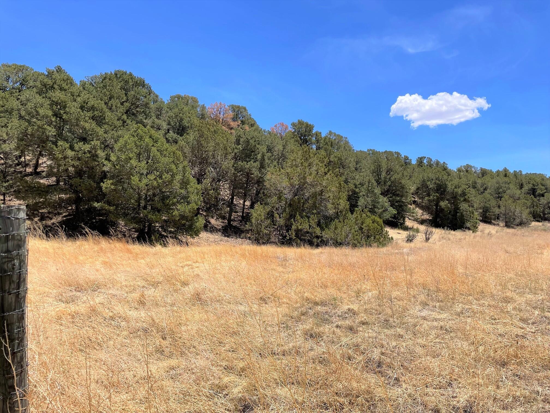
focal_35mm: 26
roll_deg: +0.3
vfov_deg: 53.1
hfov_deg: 67.3
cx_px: 275
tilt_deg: +4.2
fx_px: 413
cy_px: 206
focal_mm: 4.2
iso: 32
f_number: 1.6
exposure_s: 1/3205
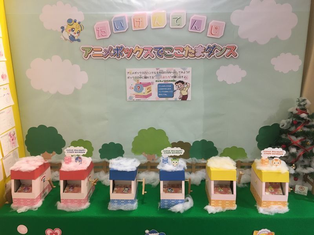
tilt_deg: -14.6
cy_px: 118
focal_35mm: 29
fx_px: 263
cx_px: 157
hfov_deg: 61.7
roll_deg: +0.0
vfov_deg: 48.2
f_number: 2.2
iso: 125
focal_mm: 4.15
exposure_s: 1/33
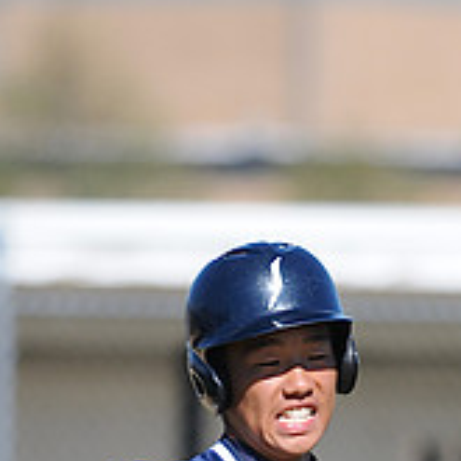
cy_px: 612
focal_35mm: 1041
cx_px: 272
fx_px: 15685
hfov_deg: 1.7
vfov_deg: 1.7
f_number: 4
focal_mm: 300
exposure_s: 1/1600
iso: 200
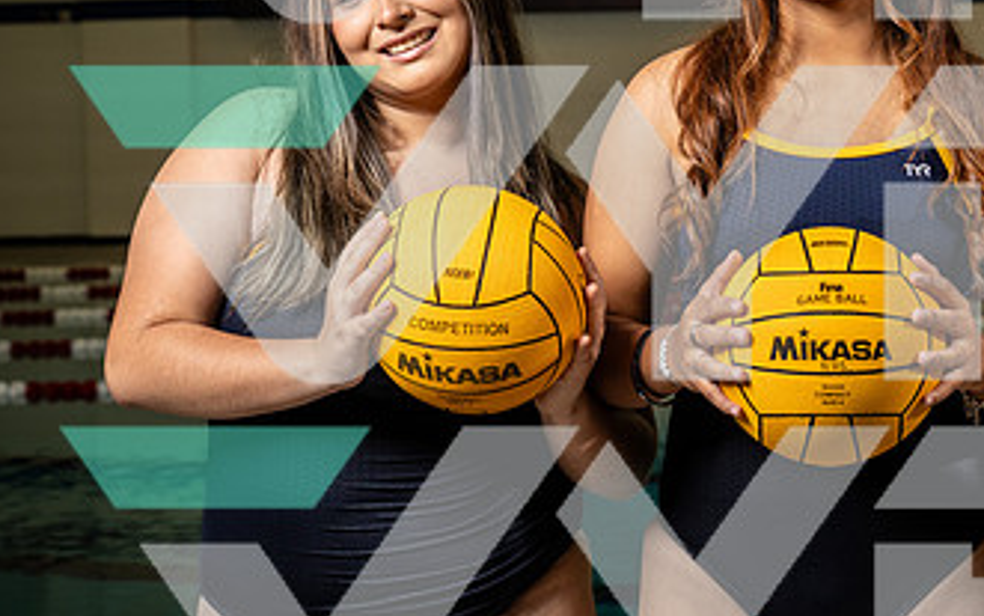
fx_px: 2494
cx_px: 826
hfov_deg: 21.9
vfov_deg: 14.0
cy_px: 225
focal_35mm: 93
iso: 640
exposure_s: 1/250
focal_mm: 52
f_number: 5.6
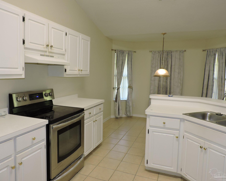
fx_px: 174
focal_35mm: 26
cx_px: 105
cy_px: 87
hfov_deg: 66.0
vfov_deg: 54.9
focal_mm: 4.3
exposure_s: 1/40
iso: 160
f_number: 3
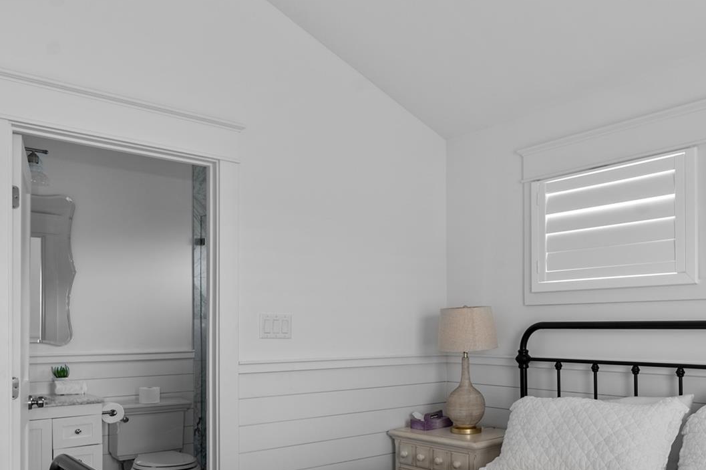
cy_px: 366
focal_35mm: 31
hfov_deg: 58.6
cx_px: 486
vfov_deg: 40.8
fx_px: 607
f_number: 7.1
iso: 320
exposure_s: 1/20
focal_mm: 16
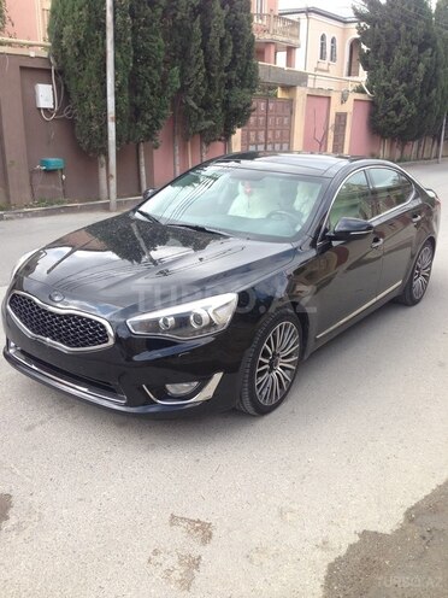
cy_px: 299
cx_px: 224
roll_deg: -0.3
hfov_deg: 42.9
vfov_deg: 55.4
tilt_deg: -13.2
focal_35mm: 33
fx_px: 569
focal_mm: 4.12
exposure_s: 1/310
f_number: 2.4
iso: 50
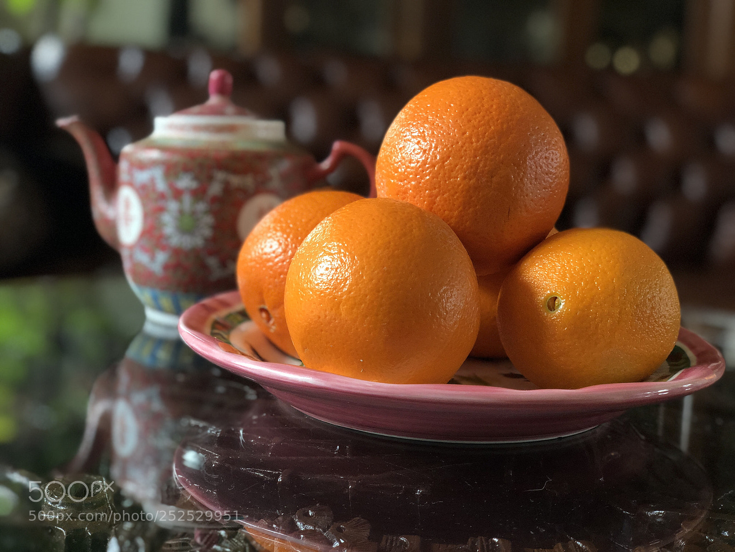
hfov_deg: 36.8
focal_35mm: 52
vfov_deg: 28.0
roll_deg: -2.8
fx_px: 1104
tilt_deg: -7.6
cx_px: 368
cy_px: 276
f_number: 2.4
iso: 125
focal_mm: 6
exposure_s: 1/30
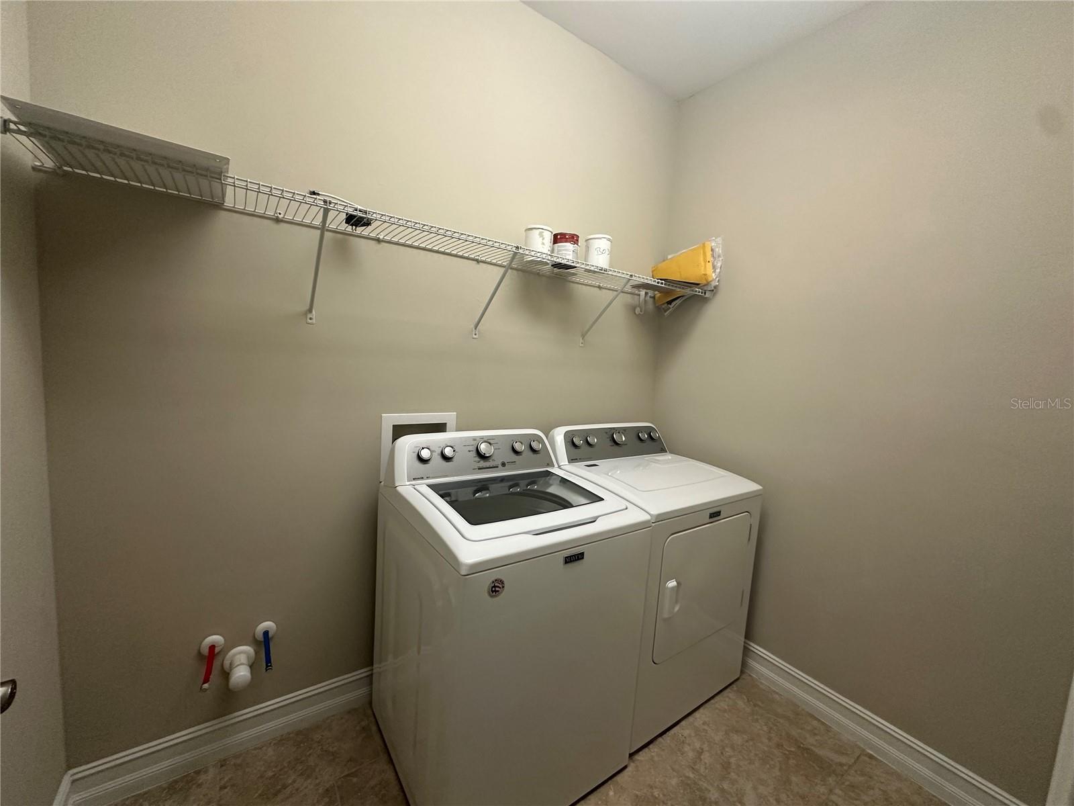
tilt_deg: -5.2
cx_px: 537
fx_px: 434
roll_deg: -4.0
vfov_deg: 85.7
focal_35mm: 14
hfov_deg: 102.1
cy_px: 403
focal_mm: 2.22
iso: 250
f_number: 2.2
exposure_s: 1/60
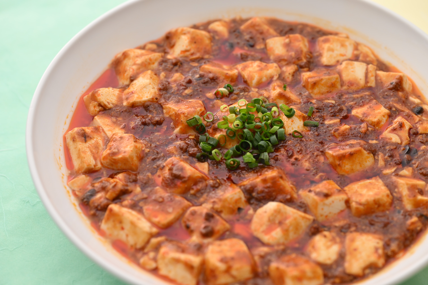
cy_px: 142
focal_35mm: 105
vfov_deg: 13.0
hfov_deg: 19.5
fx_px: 1248
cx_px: 214
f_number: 5.6
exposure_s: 1/160
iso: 200
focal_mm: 105
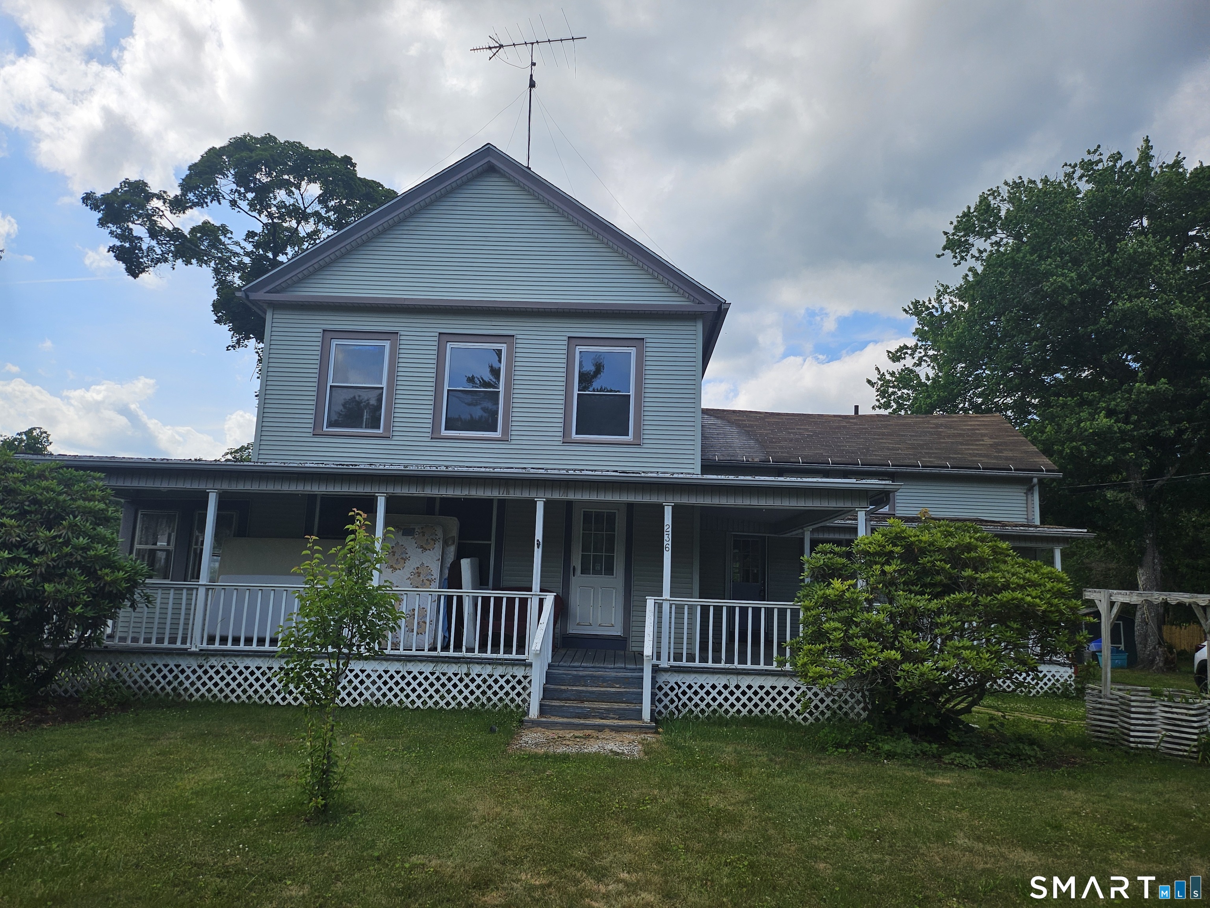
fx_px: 839
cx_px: 605
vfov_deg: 56.8
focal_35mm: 24
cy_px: 454
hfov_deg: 71.6
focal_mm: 5
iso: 50
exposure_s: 1/4043
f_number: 1.8
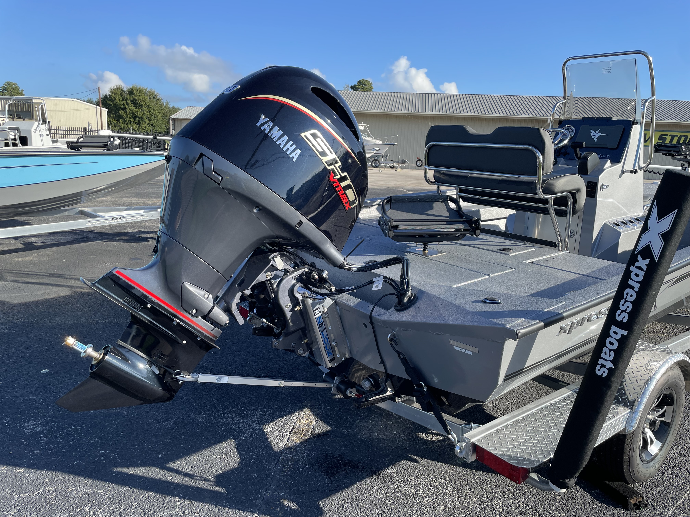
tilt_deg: -10.5
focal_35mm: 26
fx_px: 518
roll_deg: -2.6
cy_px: 258
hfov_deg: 67.3
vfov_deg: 53.1
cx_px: 345
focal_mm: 4.2
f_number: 1.6
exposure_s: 1/1490
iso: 32
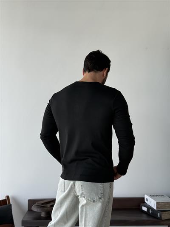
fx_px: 314
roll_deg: +0.1
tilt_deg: +2.0
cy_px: 114
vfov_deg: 39.6
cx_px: 85
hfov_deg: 30.3
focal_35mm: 48
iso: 64
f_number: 1.78
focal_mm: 6.76
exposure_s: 1/351
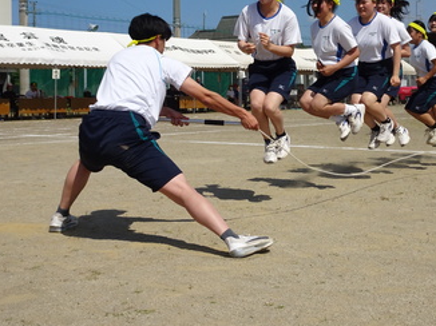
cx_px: 285
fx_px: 705
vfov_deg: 26.0
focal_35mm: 56
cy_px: 120
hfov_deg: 34.1
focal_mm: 6.56
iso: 80
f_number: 4
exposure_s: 1/1250
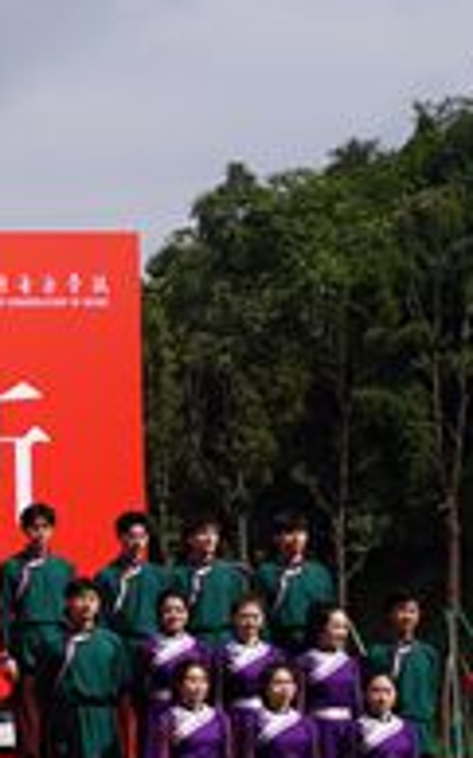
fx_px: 2871
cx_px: -1040
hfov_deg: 7.9
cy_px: 531
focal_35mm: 139
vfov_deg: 15.0
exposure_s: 1/250
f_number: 10
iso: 100
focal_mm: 33
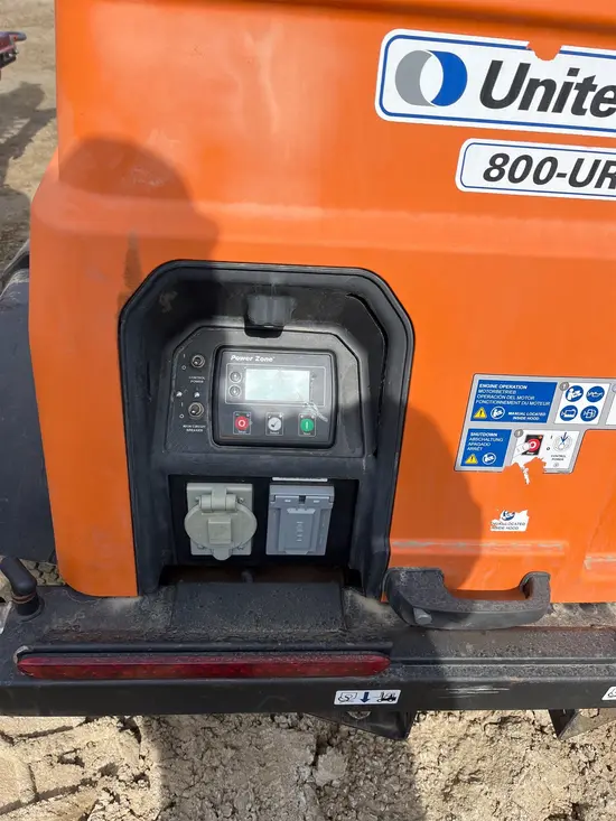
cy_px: 410
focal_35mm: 26
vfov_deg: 67.3
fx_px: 617
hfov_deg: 53.1
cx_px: 308
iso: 50
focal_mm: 5.1
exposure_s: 1/2179
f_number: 1.6
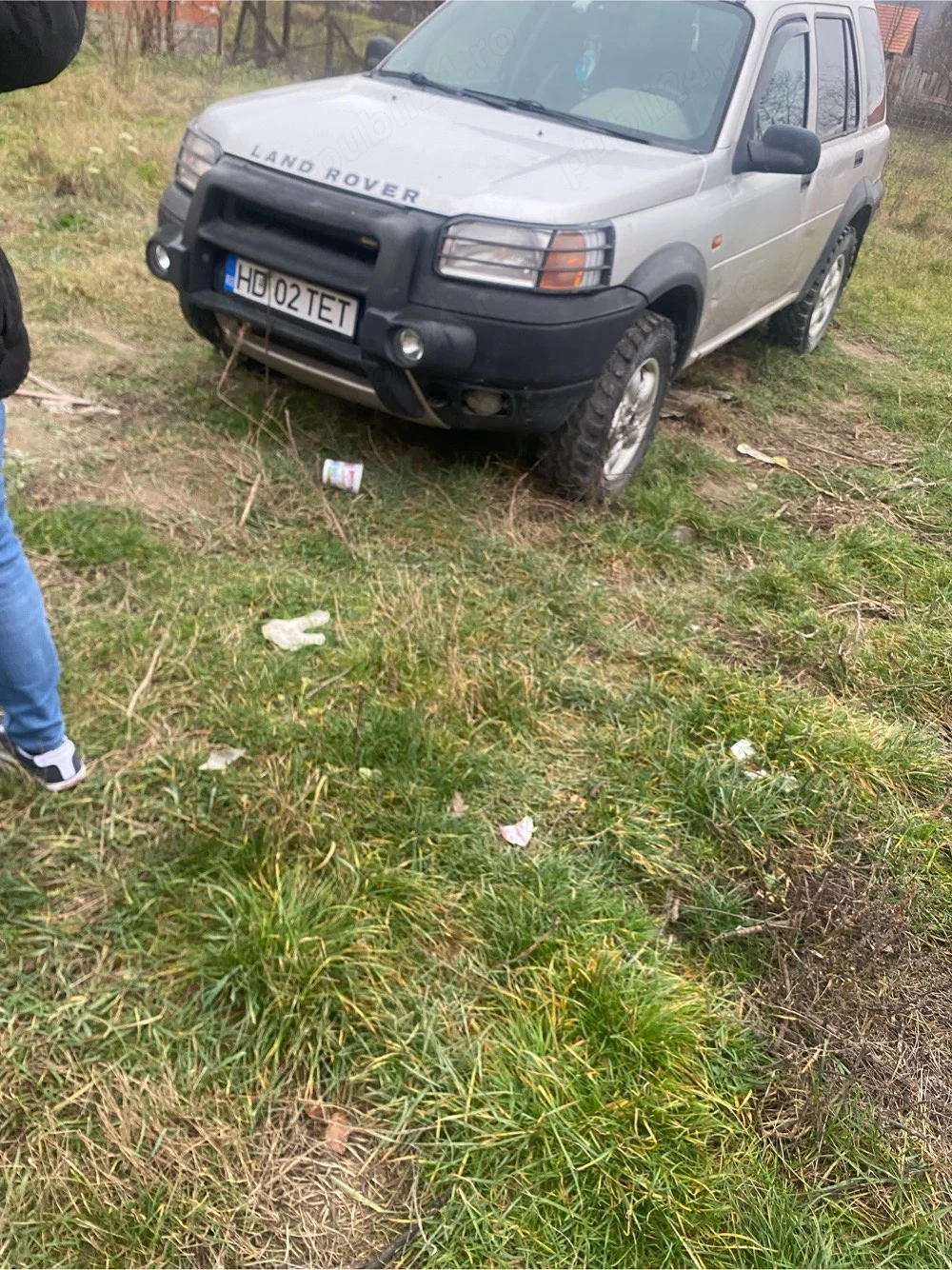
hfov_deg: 53.0
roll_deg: -10.1
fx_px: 954
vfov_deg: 67.3
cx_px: 476
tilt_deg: -30.7
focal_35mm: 26
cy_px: 635
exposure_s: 1/93
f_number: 1.8
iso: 125
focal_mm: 4.25
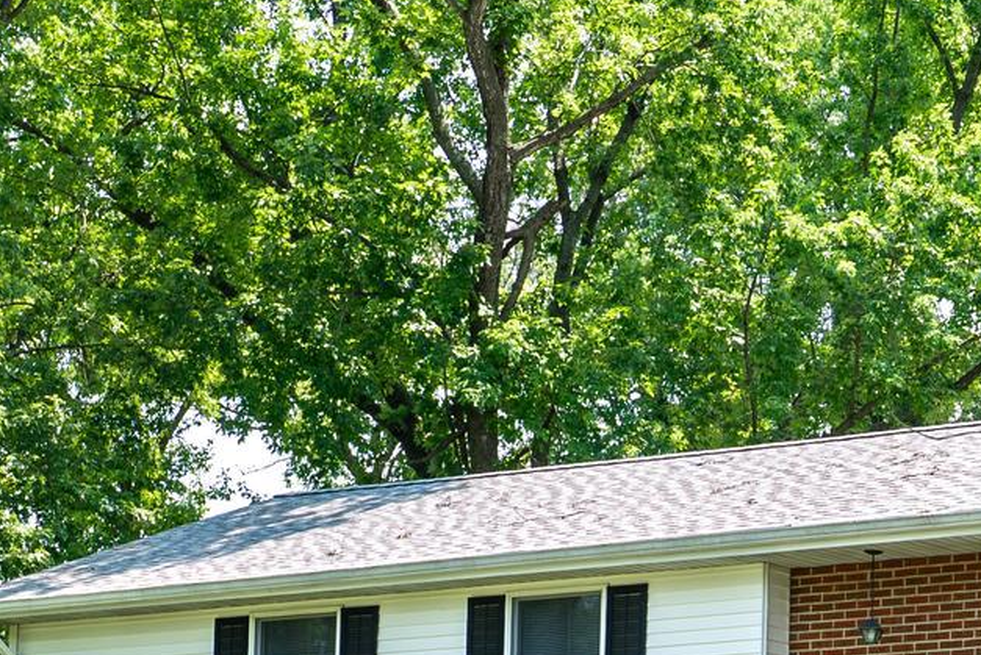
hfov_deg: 15.0
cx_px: 1000
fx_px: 3654
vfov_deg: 10.1
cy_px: 796
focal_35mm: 134
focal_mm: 41
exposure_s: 1/100
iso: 250
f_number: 9
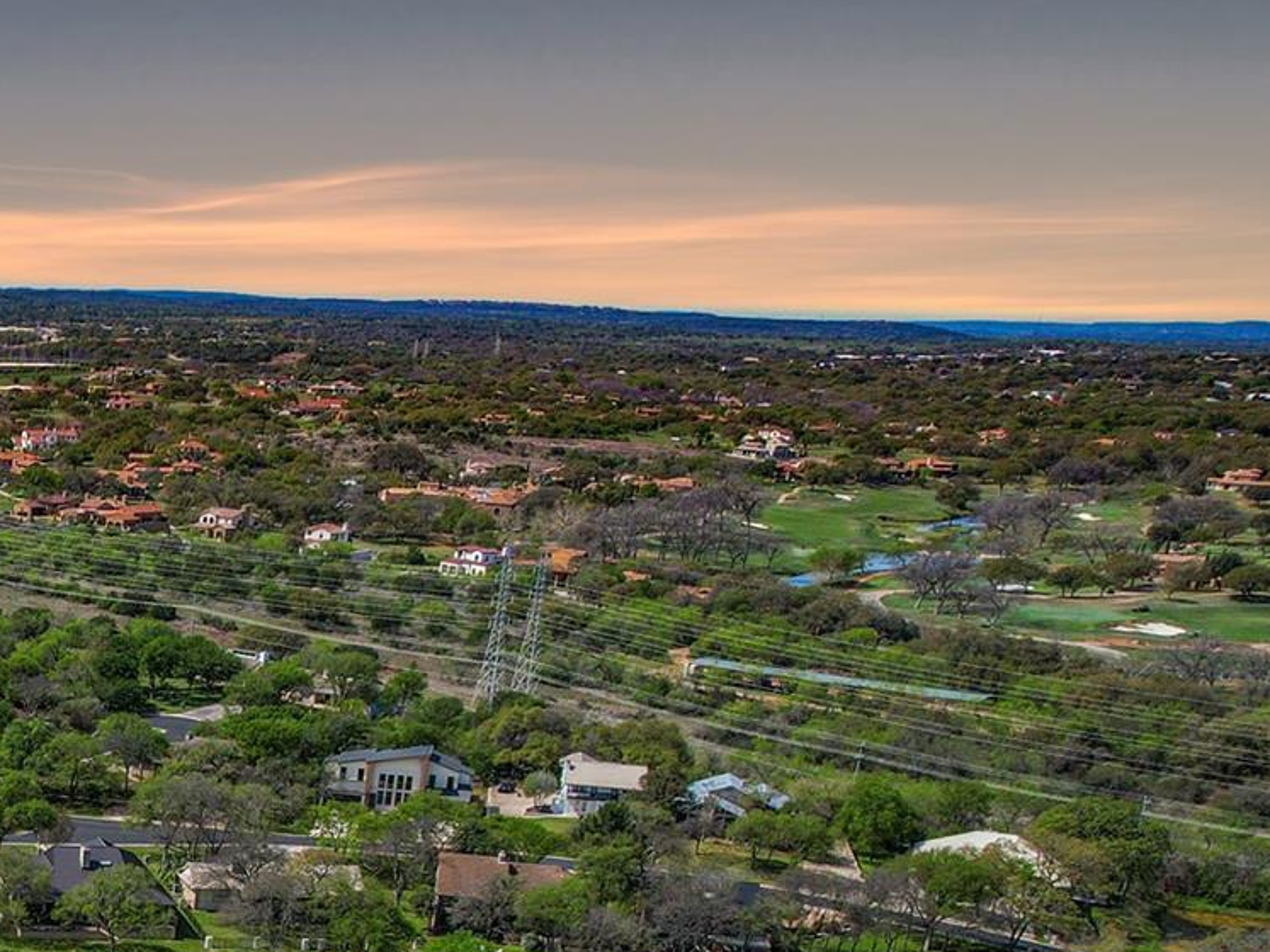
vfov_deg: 23.4
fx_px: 2128
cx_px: -343
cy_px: 1099
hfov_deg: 28.0
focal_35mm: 58
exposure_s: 1/3200
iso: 140
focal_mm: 8.38
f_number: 2.8
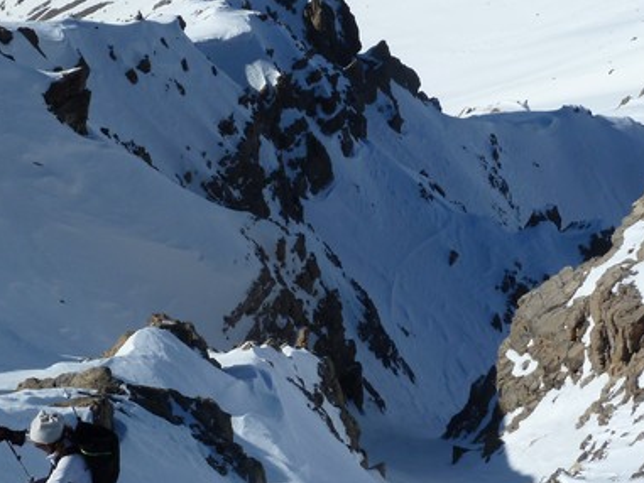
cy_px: 291
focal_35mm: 68
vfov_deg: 21.6
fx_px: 1265
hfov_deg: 28.4
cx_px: 230
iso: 80
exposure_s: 1/640
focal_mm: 6.1
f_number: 5.6
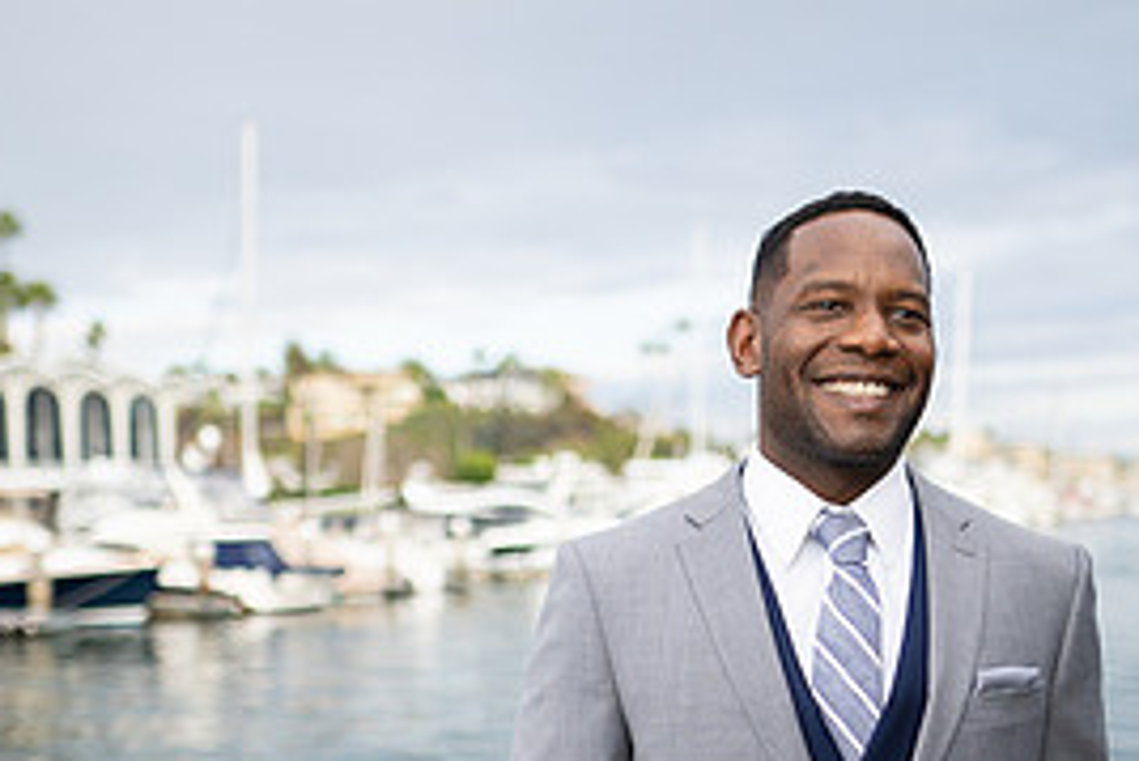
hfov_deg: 38.2
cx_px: 591
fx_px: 1646
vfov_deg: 25.4
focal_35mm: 52
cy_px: 653
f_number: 1.4
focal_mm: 24
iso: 250
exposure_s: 1/5000
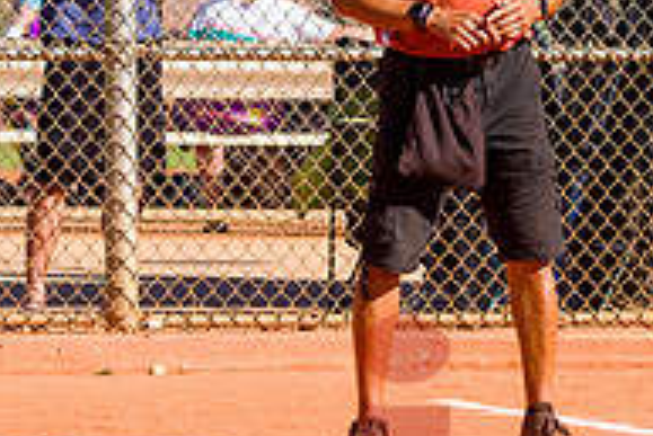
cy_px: 49
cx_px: 1019
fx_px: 11363
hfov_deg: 3.3
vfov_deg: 2.2
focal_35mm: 626
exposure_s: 1/1600
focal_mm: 165
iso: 400
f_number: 5
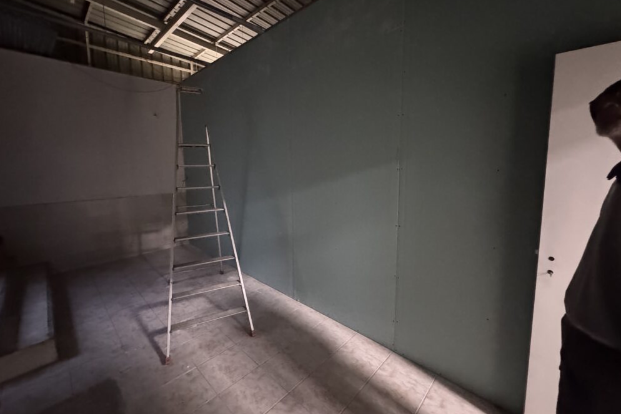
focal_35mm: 15
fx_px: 259
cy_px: 190
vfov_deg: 77.2
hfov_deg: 100.4
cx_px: 306
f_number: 2.2
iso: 2500
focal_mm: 2.22
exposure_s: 1/30
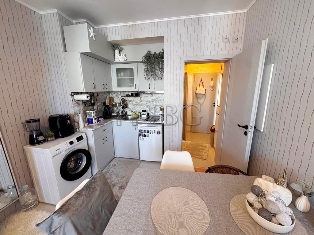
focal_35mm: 14
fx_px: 127
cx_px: 157
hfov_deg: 102.1
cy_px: 118
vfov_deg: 85.7
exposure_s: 1/50
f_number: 2.2
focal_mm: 2.22
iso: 400
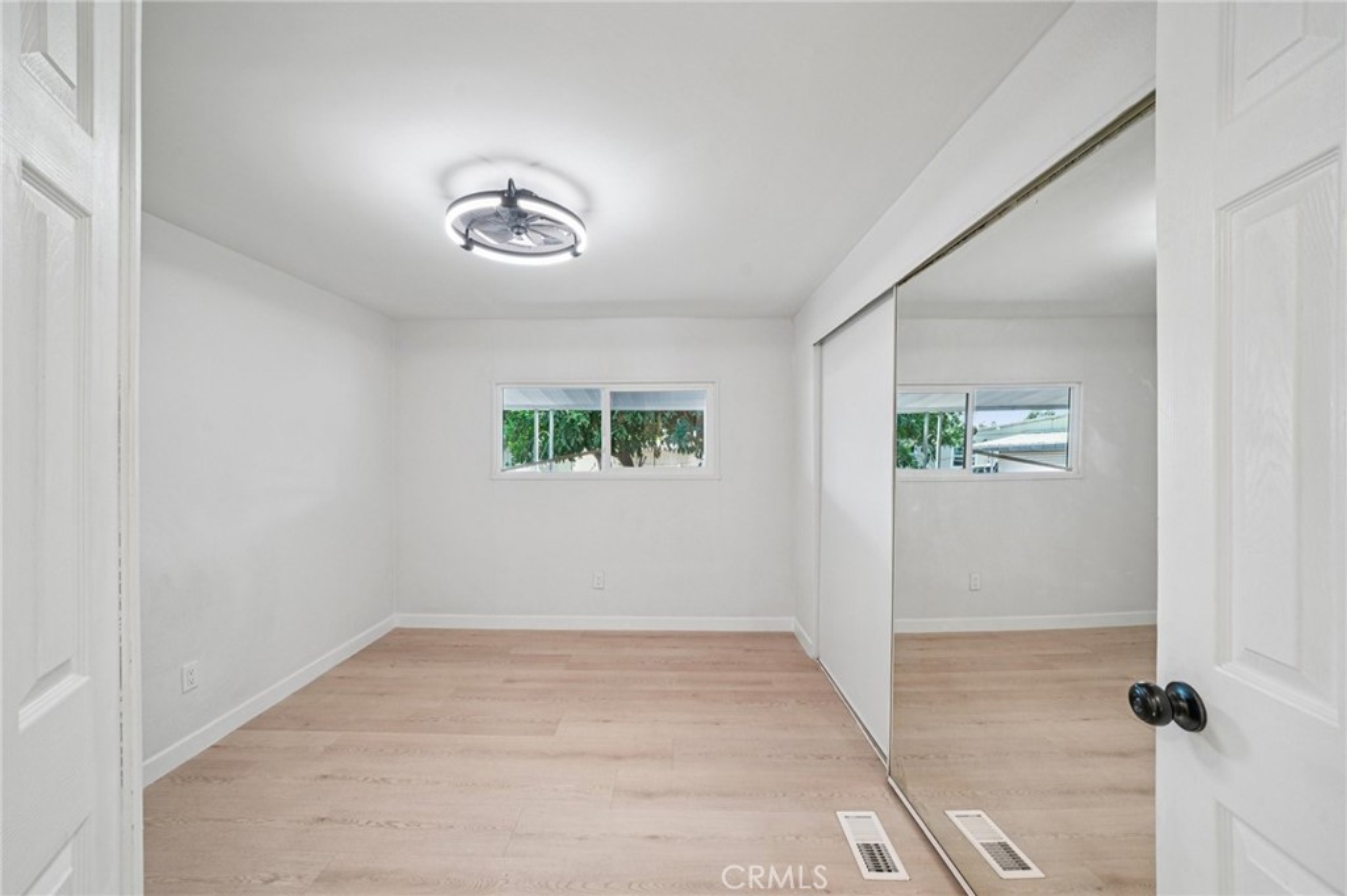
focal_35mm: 13
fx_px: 486
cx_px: 674
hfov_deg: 108.3
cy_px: 448
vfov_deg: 85.4
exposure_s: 1/20
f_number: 8
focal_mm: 13
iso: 400
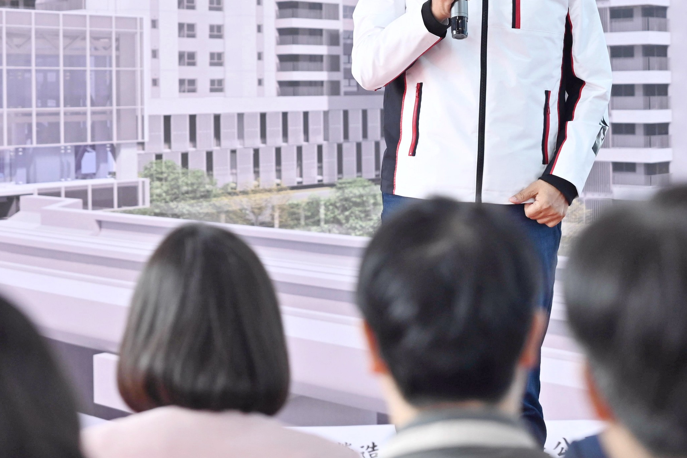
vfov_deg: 5.3
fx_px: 4980
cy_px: 42
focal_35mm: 261
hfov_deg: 7.9
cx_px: 303
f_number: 4
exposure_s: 1/125
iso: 400
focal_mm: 120
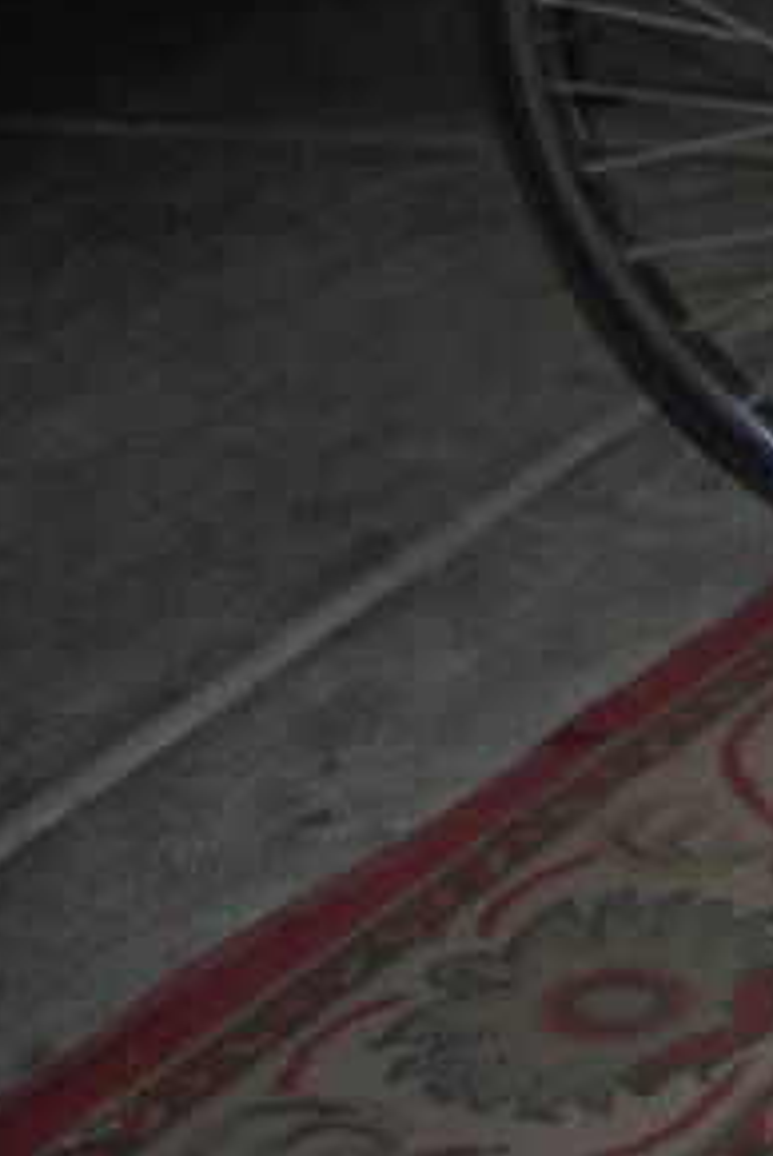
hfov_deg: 11.5
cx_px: 1942
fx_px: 3052
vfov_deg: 20.6
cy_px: -36
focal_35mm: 95
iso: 400
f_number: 3.5
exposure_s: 1/60
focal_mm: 18
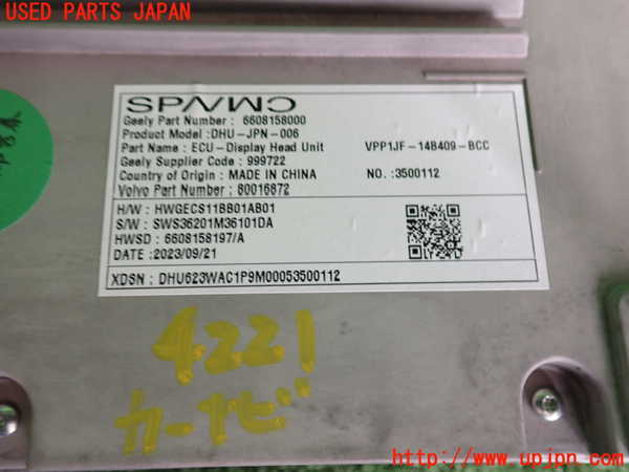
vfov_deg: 46.8
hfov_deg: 60.0
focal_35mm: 30
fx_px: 545
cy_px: 236
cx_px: 314
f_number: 2.3
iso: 200
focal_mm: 5.4
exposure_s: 1/60
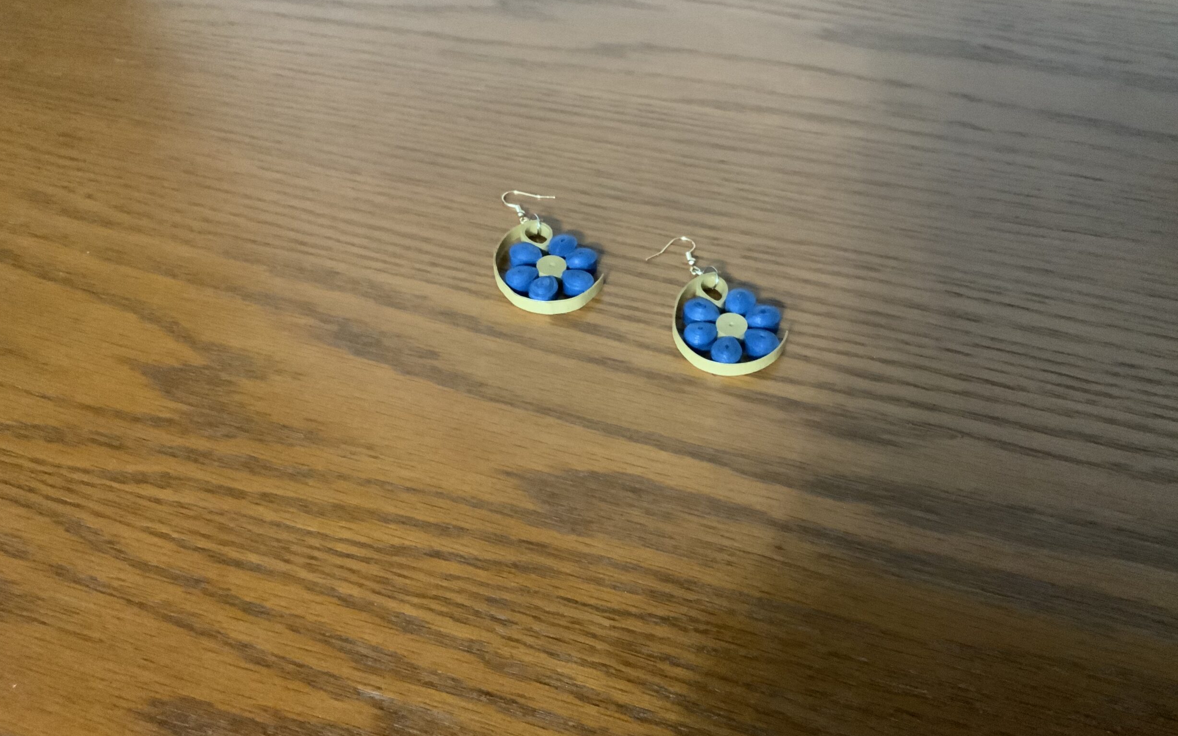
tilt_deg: -46.5
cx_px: 598
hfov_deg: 59.6
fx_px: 1027
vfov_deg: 39.4
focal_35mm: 32
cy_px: 317
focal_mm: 3
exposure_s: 1/30
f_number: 1.8
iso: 500
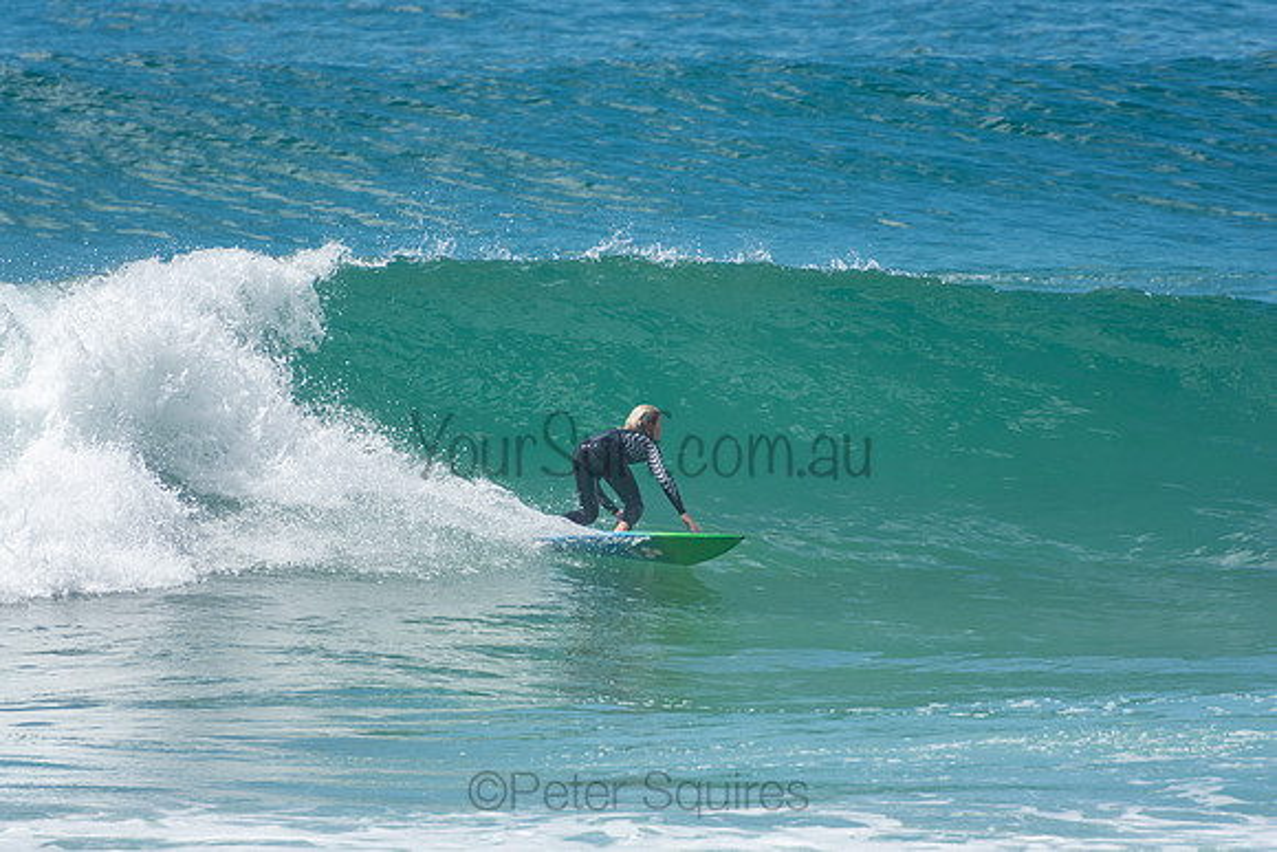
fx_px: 21287
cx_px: 638
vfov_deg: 2.3
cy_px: 426
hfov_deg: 3.4
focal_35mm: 600
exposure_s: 1/1250
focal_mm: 400
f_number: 5.6
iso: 200
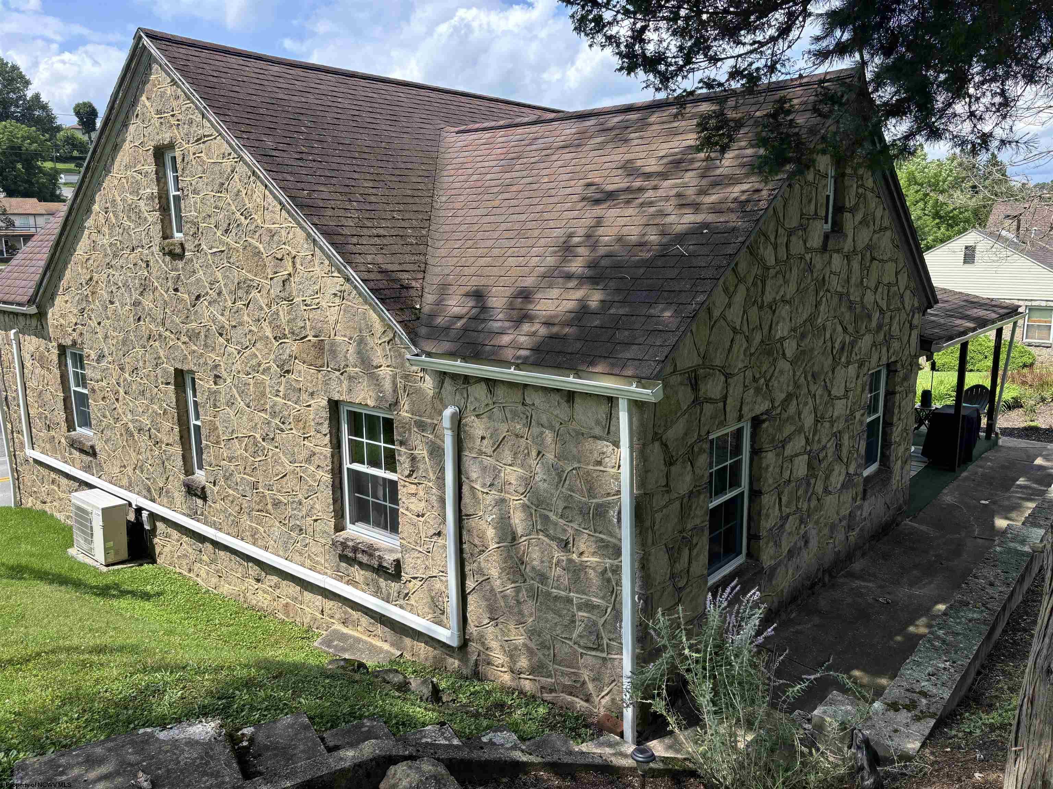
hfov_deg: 67.3
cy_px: 394
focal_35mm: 26
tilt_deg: -11.5
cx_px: 526
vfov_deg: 53.1
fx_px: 791
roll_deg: +0.2
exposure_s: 1/1437
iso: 50
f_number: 1.6
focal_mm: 5.96
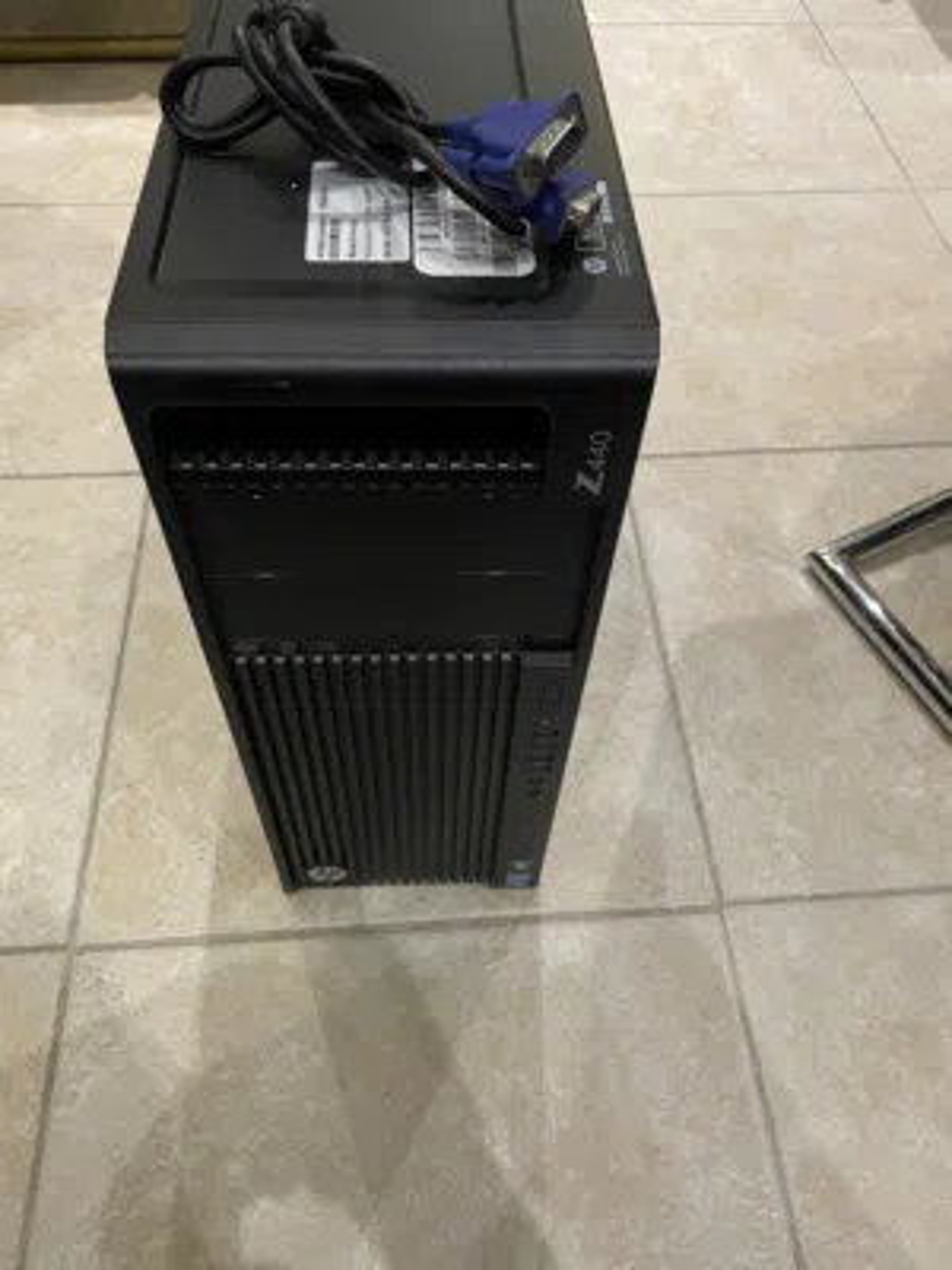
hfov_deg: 53.1
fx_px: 953
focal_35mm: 26
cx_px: 476
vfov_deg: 67.3
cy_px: 635
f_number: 1.6
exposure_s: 1/50
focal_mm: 4.2
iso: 400
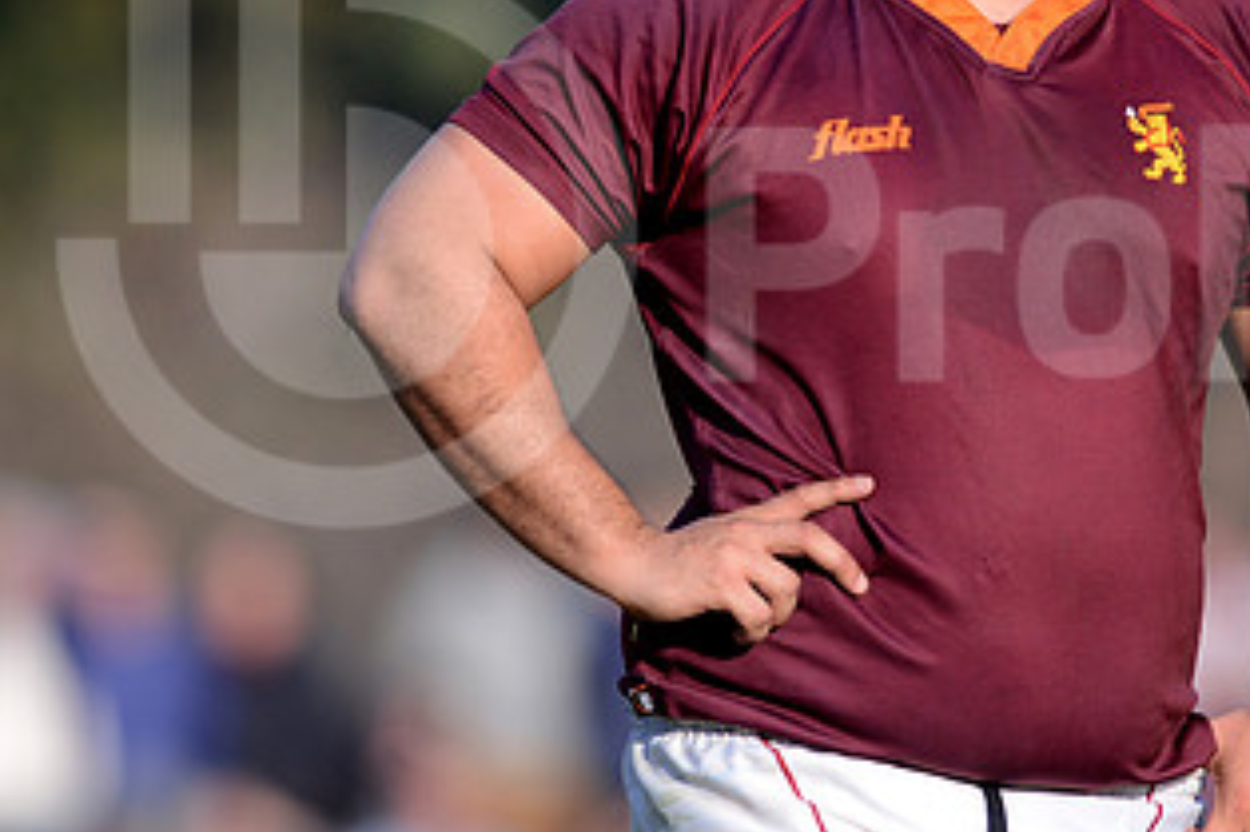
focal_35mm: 777
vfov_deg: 1.8
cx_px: 1027
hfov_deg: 2.7
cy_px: 245
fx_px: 26964
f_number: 4
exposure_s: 1/1600
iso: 400
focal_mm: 420
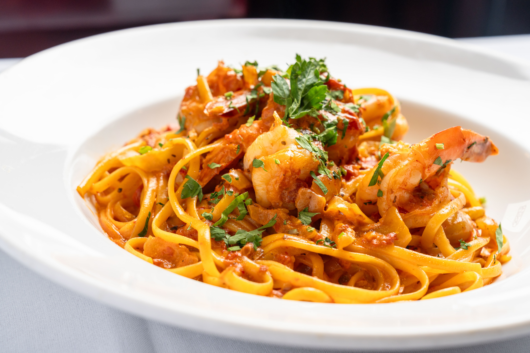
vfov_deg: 19.5
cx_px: 265
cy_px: 176
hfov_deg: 28.8
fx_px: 1030
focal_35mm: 70
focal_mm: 70
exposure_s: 1/50
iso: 640
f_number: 7.1
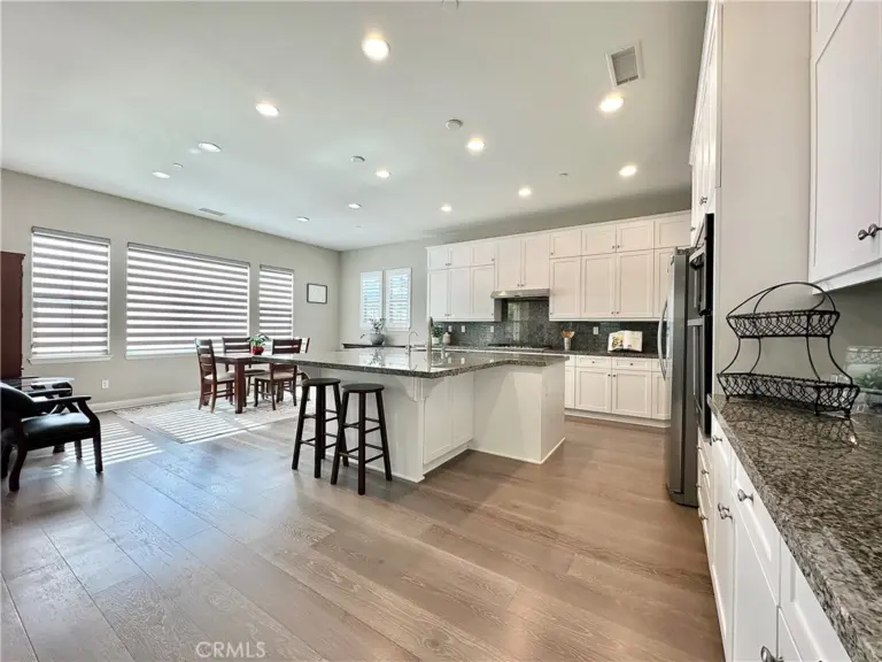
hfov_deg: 102.1
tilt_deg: +0.0
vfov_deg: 85.7
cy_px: 331
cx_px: 441
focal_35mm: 14
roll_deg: -0.7
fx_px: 357
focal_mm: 2.22
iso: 100
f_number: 2.2
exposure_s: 1/120
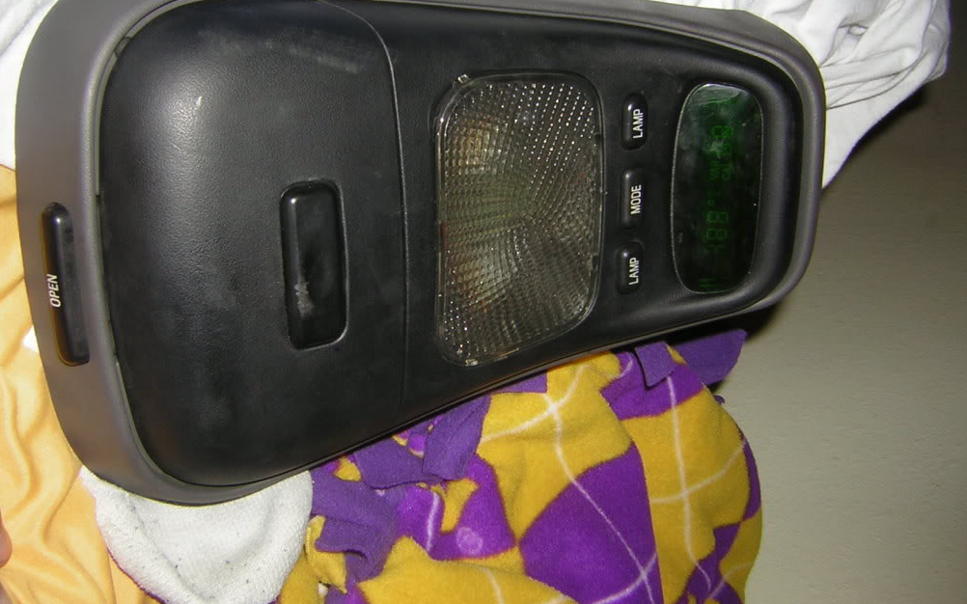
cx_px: 483
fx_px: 1028
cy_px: 243
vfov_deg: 32.7
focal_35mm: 39
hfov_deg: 50.4
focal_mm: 4.7
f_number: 5.2
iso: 50
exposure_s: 1/60.1
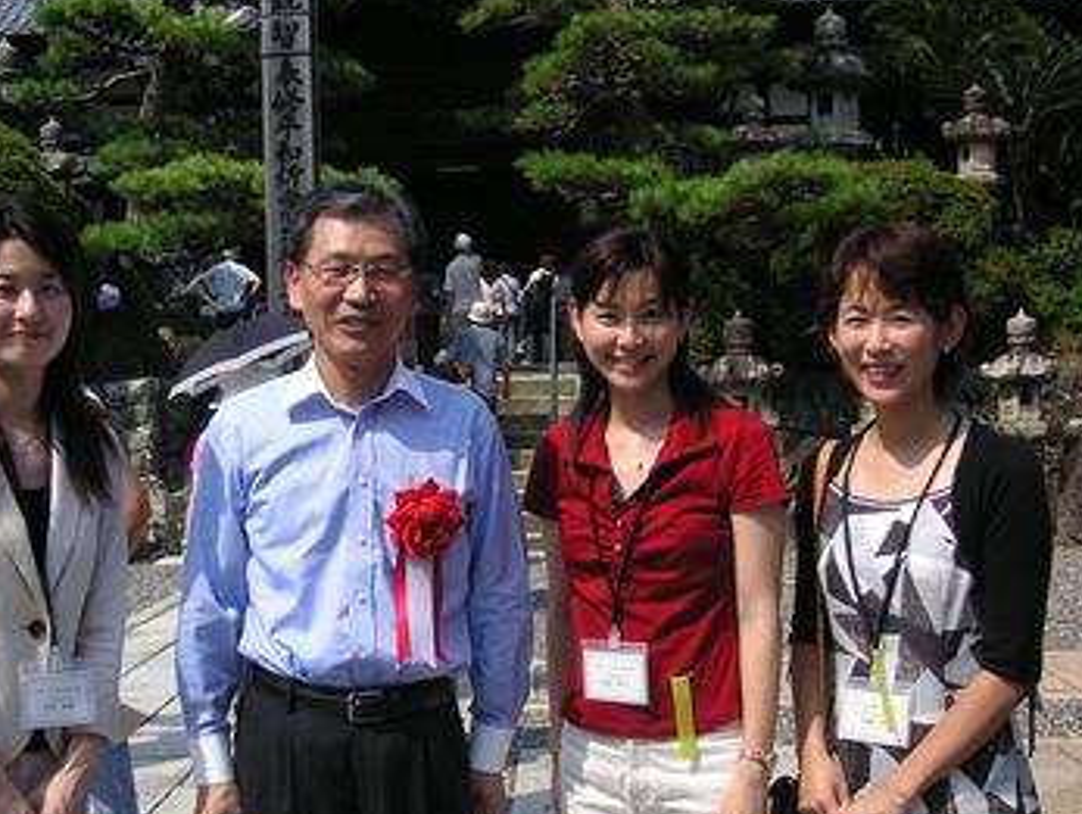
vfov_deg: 30.3
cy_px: 440
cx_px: 415
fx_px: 1502
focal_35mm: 48
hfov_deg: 39.4
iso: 50
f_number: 6.7
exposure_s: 1/180
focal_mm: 6.1
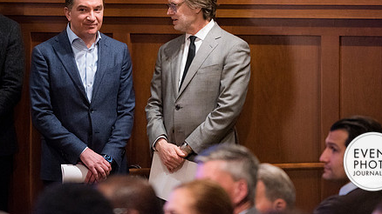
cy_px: 51
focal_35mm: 279
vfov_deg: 4.3
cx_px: 179
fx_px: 2825
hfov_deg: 7.7
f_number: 2.8
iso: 2000
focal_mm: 200
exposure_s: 1/125
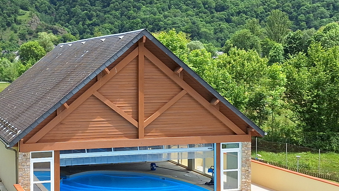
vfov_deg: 19.7
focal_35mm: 61
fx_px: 548
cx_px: 87
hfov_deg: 33.7
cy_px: 88
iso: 40
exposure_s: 1/2451
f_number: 1.8
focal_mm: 5.54
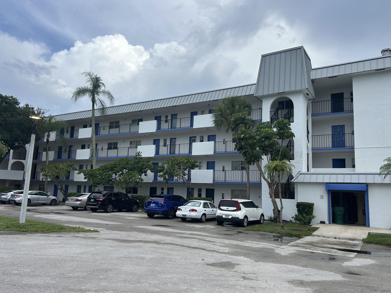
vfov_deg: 51.4
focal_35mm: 27
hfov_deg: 65.3
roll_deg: -2.4
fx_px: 305
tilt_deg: +8.9
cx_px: 197
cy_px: 147
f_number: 1.5
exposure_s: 1/3077
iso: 50
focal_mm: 5.7
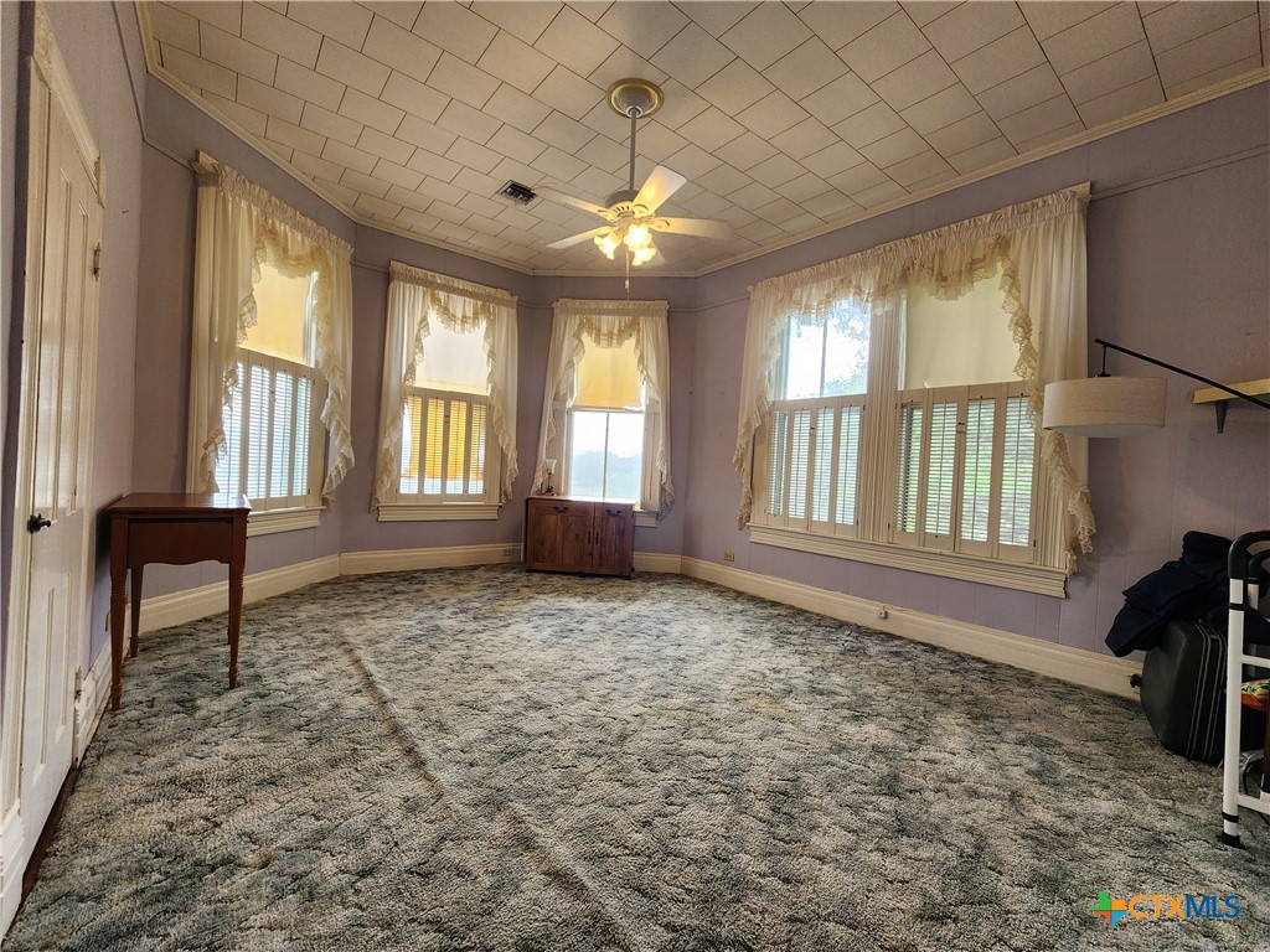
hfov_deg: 106.2
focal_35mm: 13
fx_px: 477
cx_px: 635
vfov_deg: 89.9
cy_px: 476
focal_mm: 2.2
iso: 100
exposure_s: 1/60
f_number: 2.2
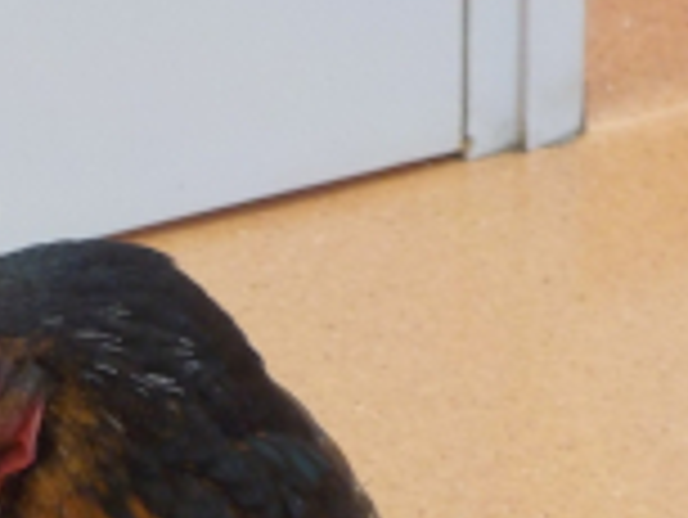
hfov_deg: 12.6
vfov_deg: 9.4
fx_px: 3083
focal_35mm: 155
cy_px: 653
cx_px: -22
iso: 250
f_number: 4.7
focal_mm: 7.9
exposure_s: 1/30
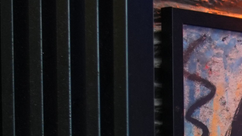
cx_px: 449
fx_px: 1250
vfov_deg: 6.0
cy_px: 303
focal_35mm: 195
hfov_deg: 10.4
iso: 800
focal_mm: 23
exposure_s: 1/160
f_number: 2
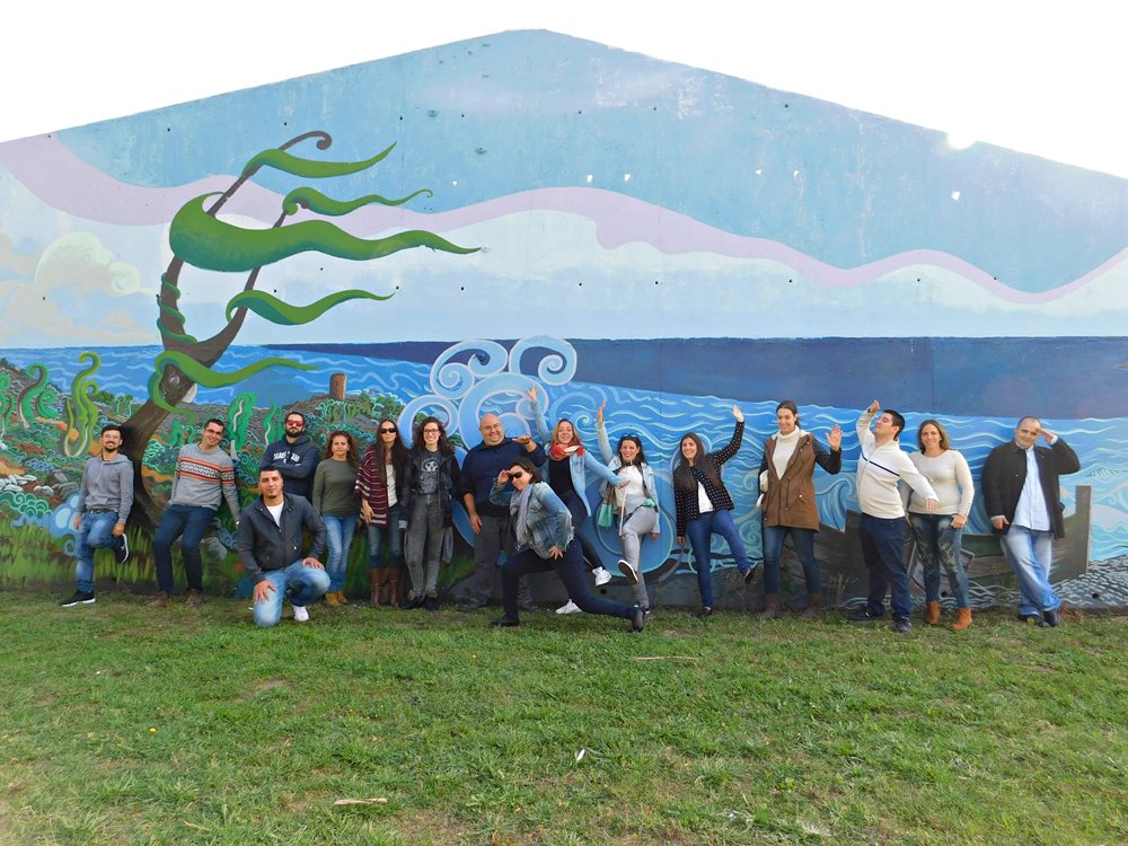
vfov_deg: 58.9
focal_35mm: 23
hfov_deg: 73.9
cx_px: 564
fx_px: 749
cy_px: 423
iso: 125
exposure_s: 1/200
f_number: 3
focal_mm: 4
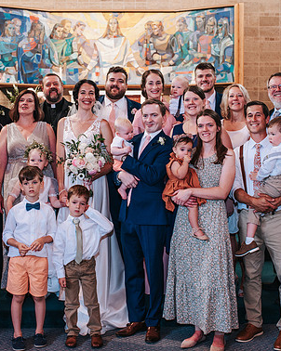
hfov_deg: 26.2
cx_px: 133
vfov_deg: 32.5
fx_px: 603
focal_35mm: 58
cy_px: 153
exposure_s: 1/125
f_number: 3.2
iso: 800
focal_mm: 35
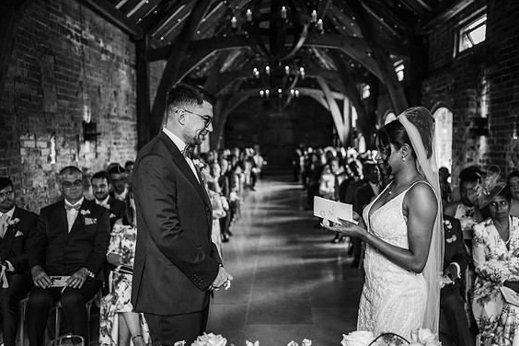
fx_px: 519
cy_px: 174
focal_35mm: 36
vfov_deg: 36.9
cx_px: 261
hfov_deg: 53.1
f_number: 2
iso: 560
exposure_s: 1/200
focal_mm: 35
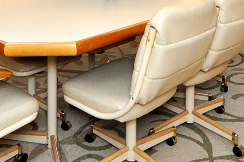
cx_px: 104
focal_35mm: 55
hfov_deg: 36.2
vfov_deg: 21.4
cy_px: -68
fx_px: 372
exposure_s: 1/50
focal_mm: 10
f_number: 4.5
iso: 640
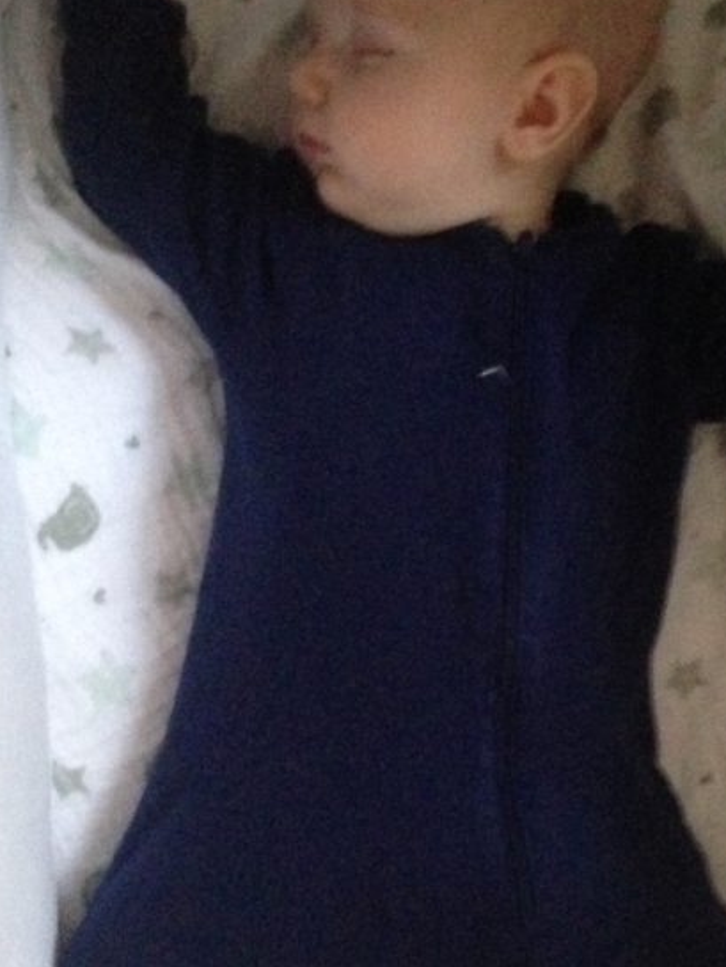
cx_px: 412
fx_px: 1733
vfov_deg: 31.1
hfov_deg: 23.6
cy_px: 573
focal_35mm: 62
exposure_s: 1/15
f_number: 2.4
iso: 640
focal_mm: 4.12
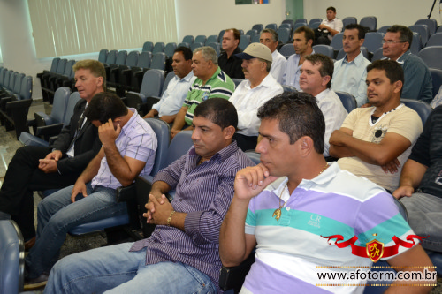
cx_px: 221
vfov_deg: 36.8
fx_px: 442
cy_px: 147
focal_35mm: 36
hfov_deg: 53.1
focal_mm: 24
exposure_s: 1/60
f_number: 4
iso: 1250
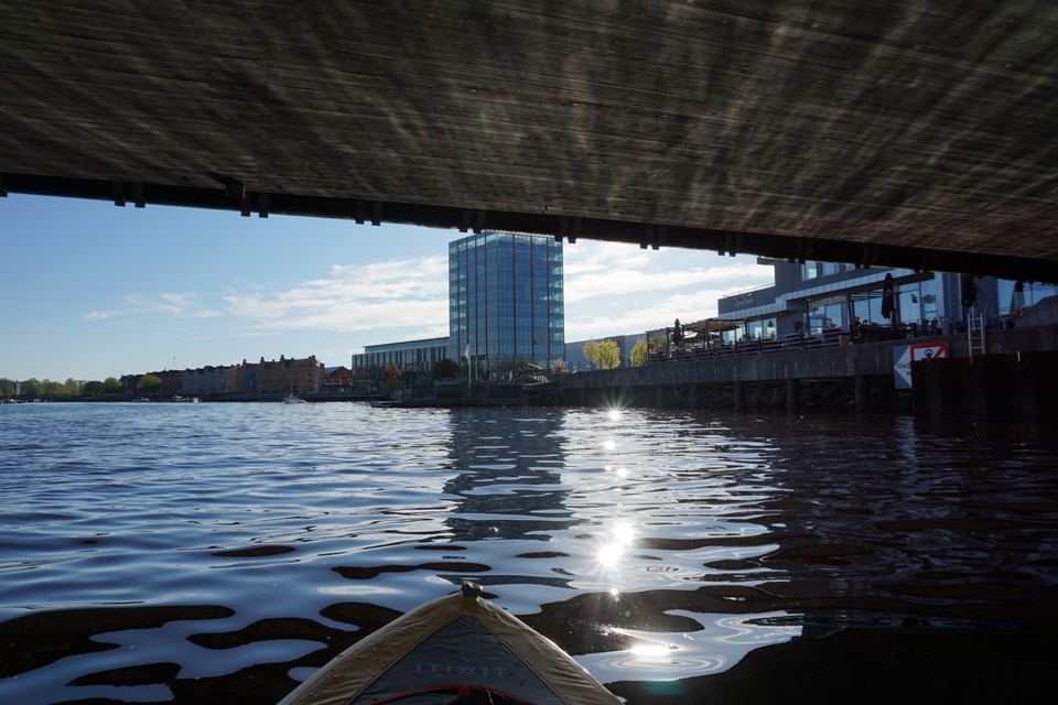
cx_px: 529
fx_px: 705
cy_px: 352
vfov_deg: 53.1
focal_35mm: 24
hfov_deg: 73.7
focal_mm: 16
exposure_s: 1/400
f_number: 9
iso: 100
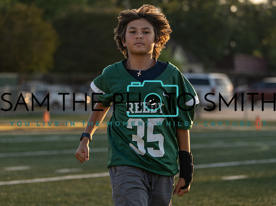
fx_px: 1579
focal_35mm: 198
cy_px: 103
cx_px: 136
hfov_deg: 10.0
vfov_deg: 7.5
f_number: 5.6
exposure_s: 1/500
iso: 320
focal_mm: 179
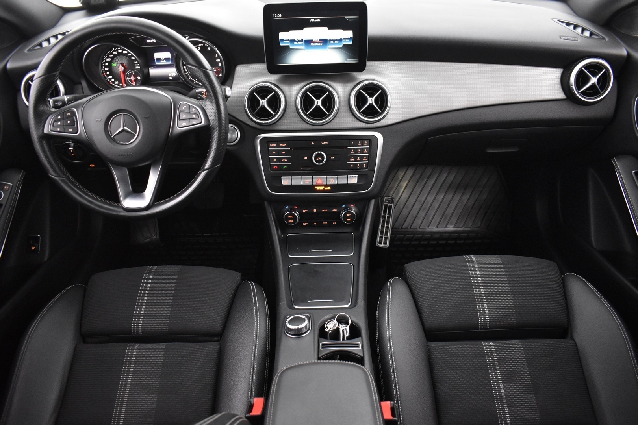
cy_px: 212
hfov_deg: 67.4
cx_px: 319
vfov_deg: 47.9
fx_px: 478
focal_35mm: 27
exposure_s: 1/15
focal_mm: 18
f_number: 3.5
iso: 3200
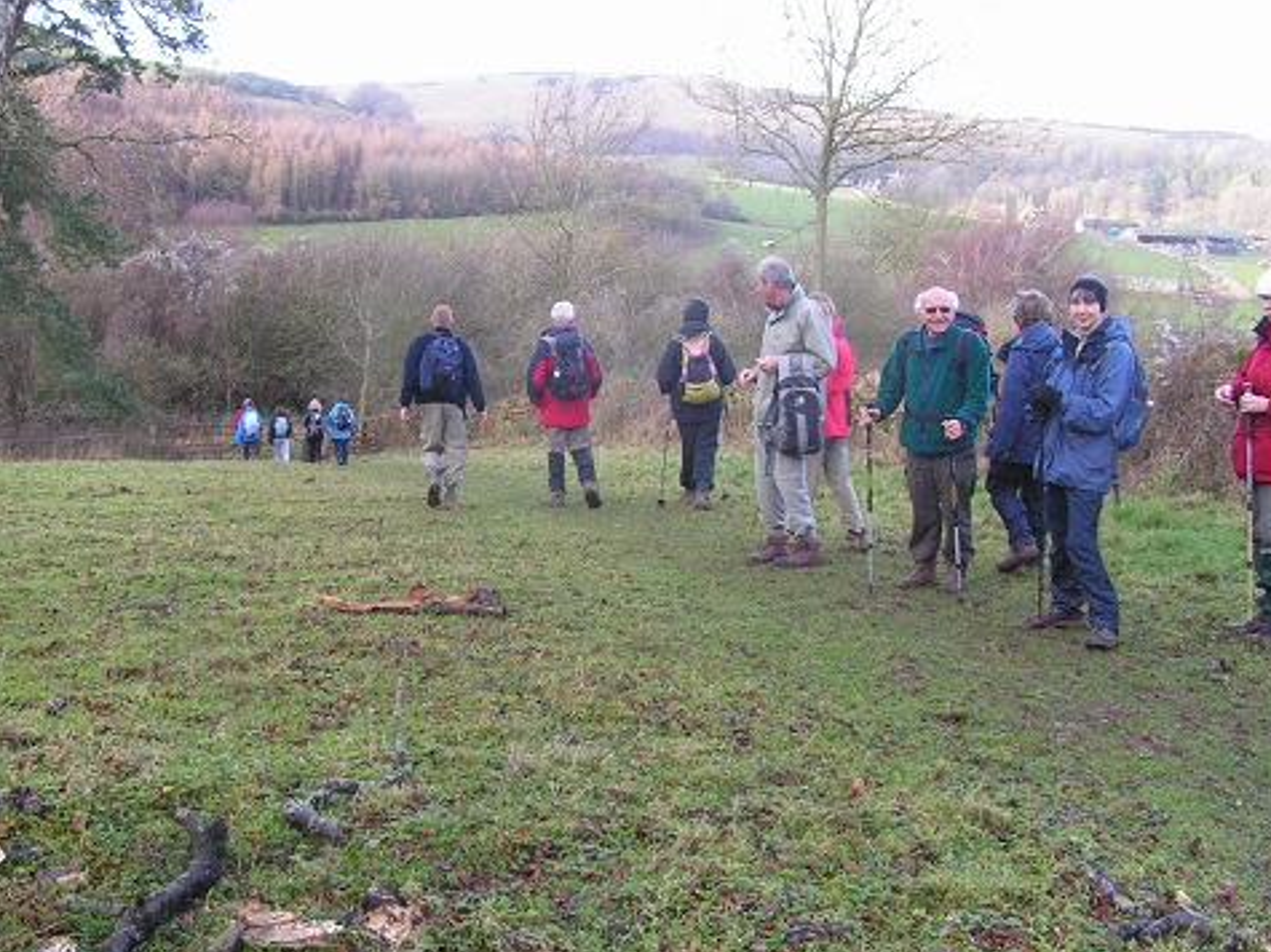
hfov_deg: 42.9
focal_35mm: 44
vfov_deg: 32.9
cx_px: 559
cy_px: 481
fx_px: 1615
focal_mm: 6.3
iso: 80
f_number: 5.6
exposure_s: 1/50
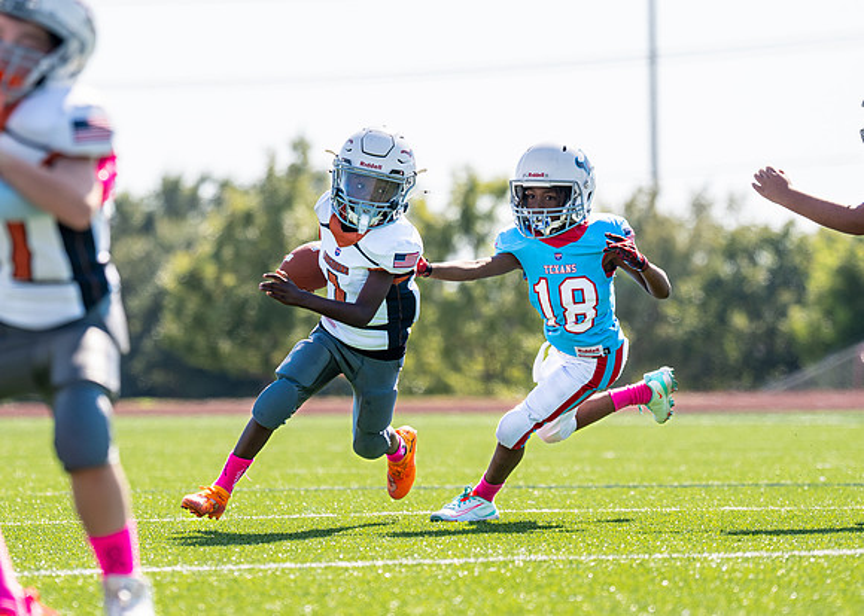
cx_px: 328
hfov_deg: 8.0
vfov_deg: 5.7
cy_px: 291
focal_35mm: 253
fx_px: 6215
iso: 100
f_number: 2.8
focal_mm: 141
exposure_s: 1/1250
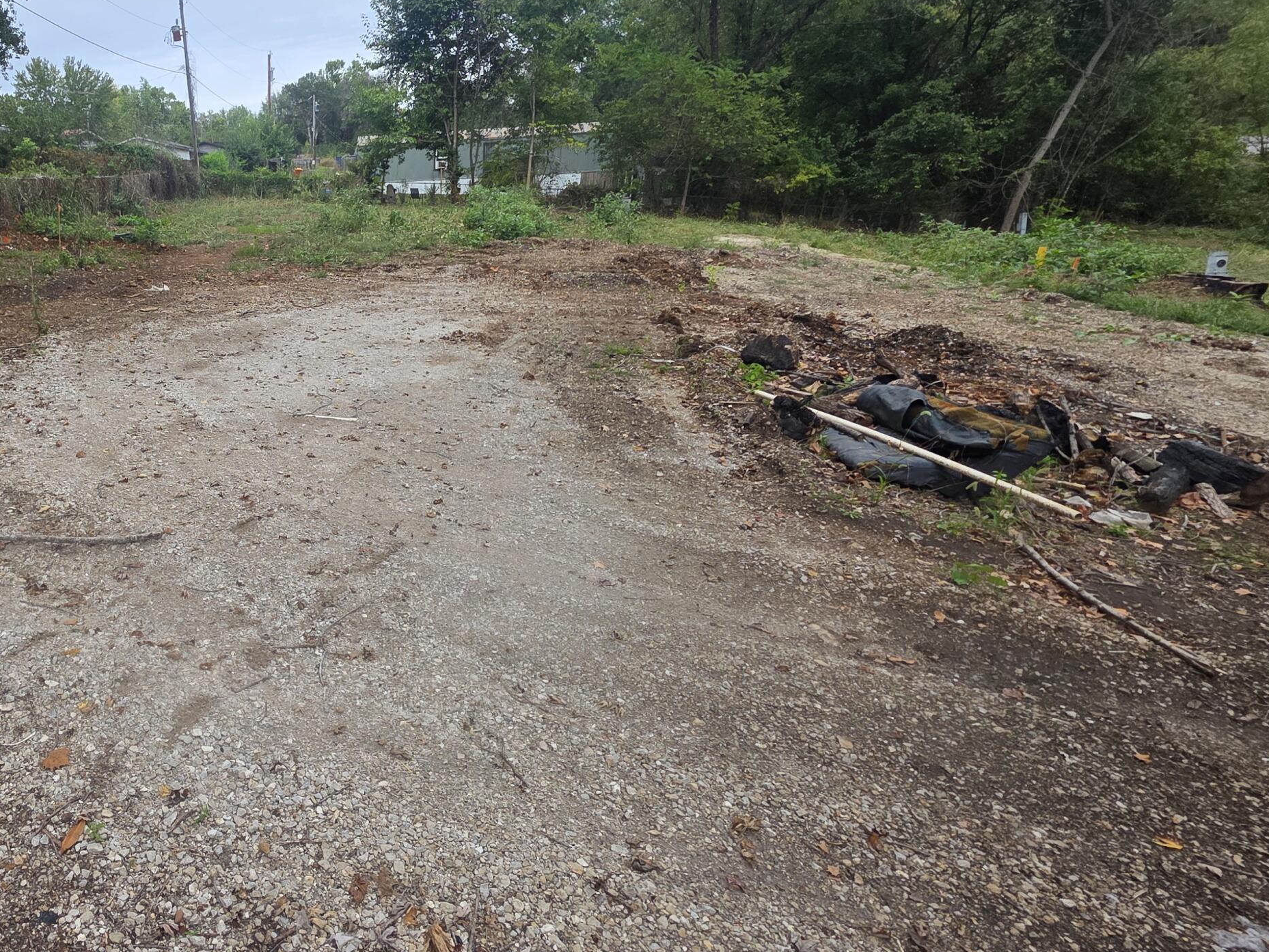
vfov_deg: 63.4
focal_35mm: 21
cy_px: 459
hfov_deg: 71.2
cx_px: 258
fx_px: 770
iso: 40
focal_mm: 2.2
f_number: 1.9
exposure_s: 1/887
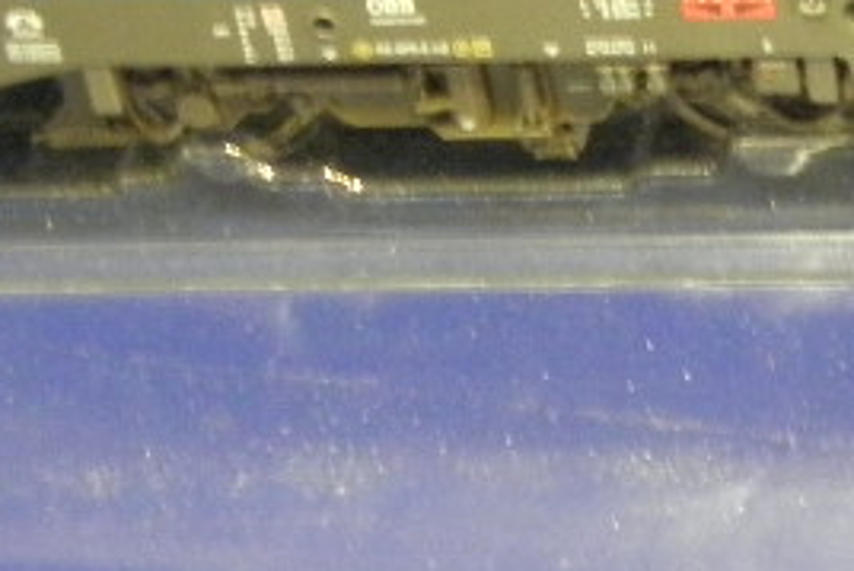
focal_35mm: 139
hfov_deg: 13.4
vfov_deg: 9.9
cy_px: 201
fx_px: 3299
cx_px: 1491
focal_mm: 5
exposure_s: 1/5
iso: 400
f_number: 3.5
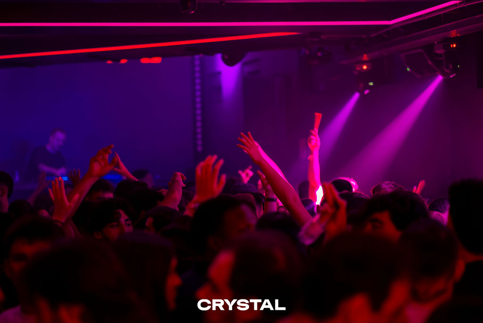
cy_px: 162
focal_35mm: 100
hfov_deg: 20.4
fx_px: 1342
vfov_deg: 13.7
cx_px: 242
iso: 8000
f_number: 2.2
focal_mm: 100
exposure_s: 1/125
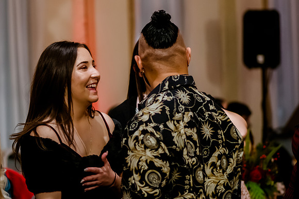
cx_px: 110
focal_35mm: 200
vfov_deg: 6.9
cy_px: 99
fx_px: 1659
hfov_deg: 10.3
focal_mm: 105
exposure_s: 1/100
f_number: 2.8
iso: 4000
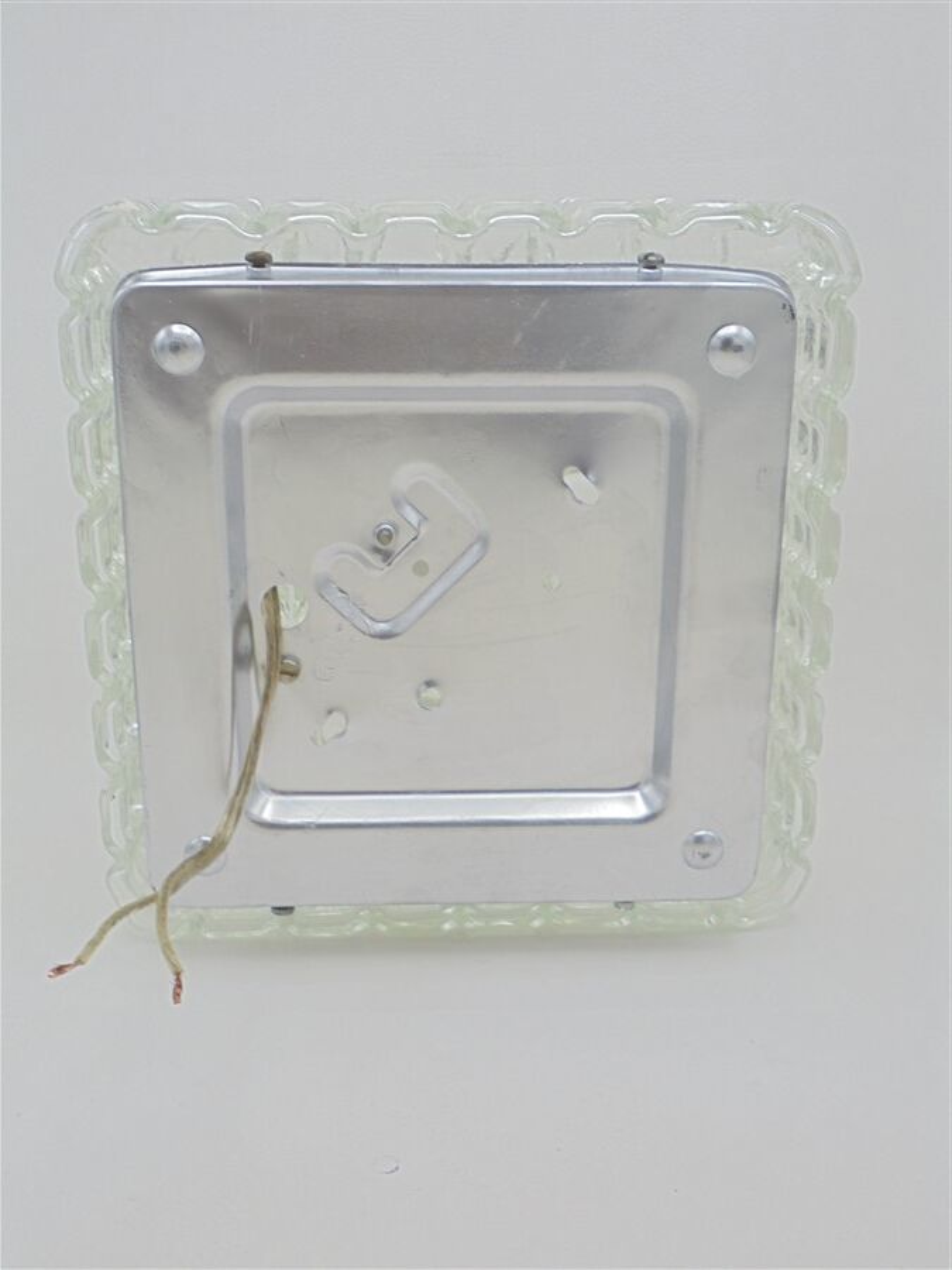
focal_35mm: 38
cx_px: 476
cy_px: 635
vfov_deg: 49.0
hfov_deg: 37.7
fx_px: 1393
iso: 100
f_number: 4.2
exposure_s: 1/30
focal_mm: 6.9
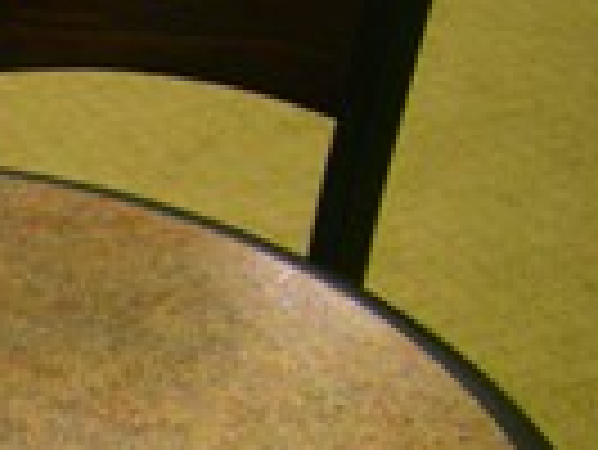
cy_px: 342
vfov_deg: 13.0
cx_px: -225
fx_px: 1971
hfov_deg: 16.2
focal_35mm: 114
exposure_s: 1/50
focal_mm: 6.3
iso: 160
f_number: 3.5
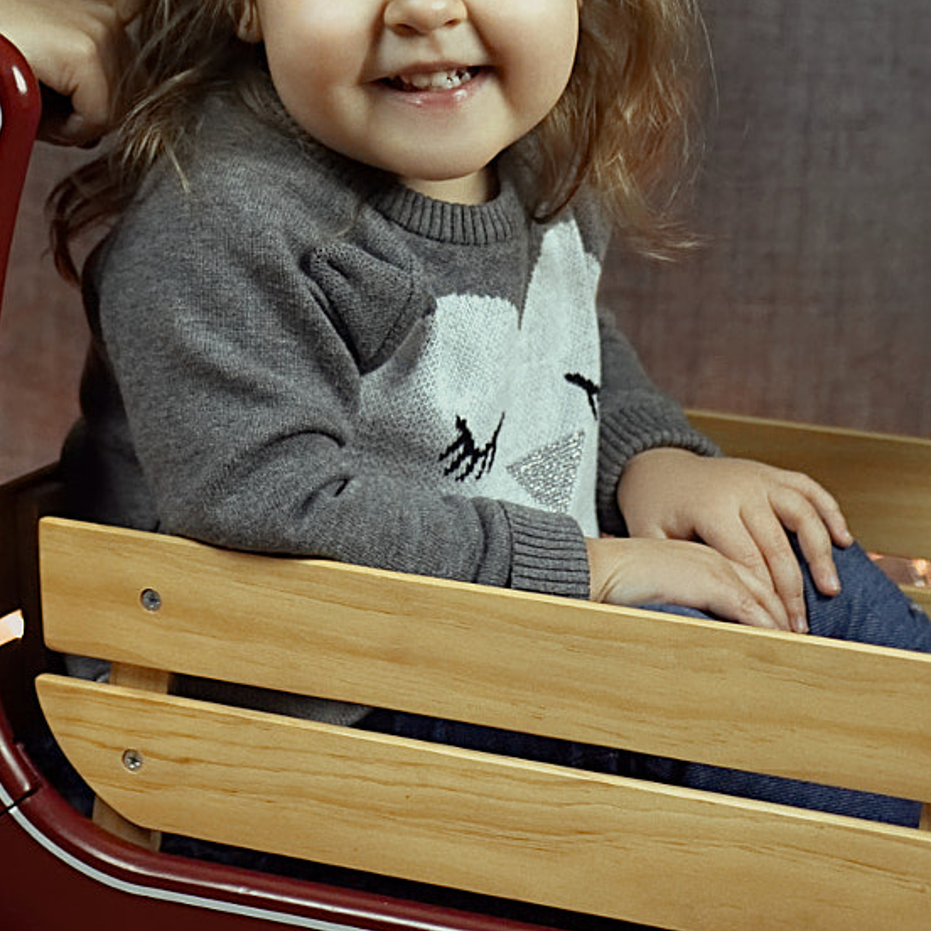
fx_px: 3895
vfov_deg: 13.4
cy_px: -37
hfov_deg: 13.5
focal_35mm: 128
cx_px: 40
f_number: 1.8
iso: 400
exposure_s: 1/320
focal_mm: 25
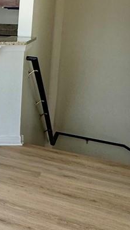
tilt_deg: -6.3
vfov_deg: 33.1
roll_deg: +0.0
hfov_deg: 12.6
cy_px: 36
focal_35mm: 61
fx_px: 374
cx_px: -221
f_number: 2.2
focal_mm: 2.22
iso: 50
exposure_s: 1/120
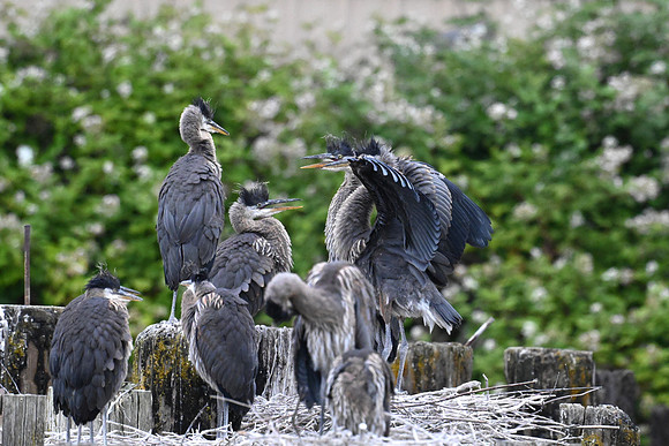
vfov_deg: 1.1
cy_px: 223
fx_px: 22304
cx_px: 334
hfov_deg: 1.7
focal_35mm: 1200
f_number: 13
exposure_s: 1/500
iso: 6400
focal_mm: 1200
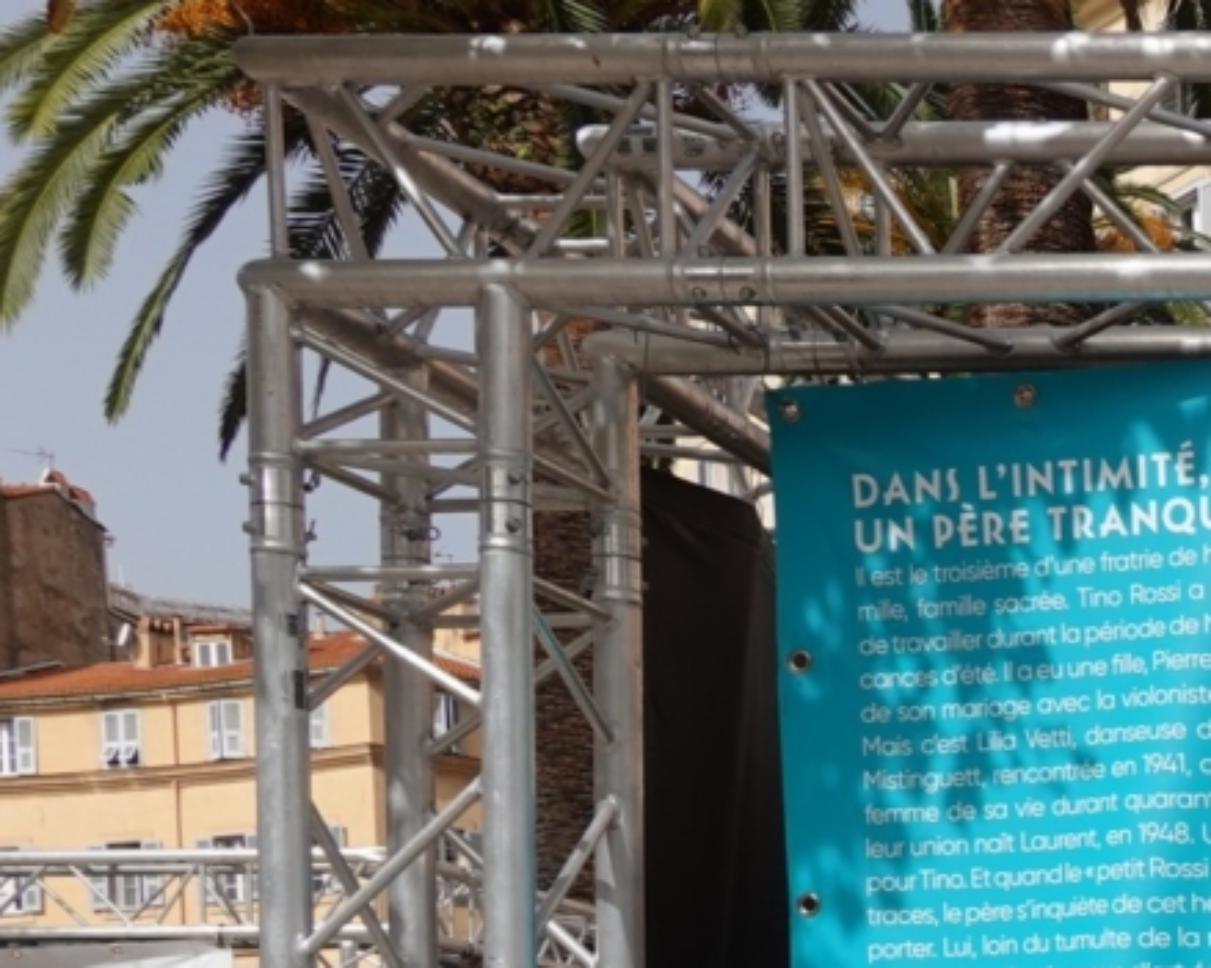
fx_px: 2759
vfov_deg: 18.6
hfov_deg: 19.9
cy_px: 1238
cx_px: 2008
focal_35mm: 77
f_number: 4.5
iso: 100
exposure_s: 1/1000
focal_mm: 9
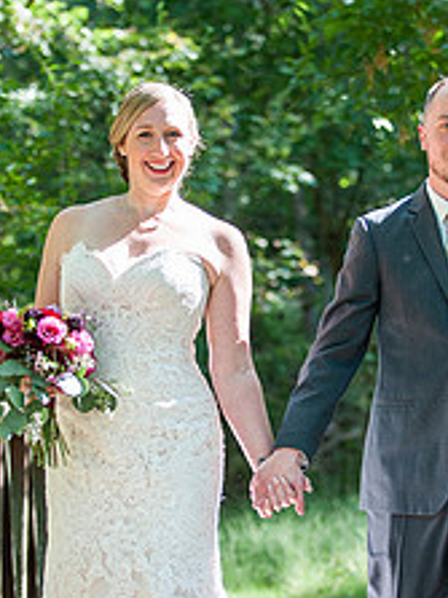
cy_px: 303
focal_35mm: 195
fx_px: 3368
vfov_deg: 10.1
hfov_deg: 7.6
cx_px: 290
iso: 400
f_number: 2.8
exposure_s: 1/800
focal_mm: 78
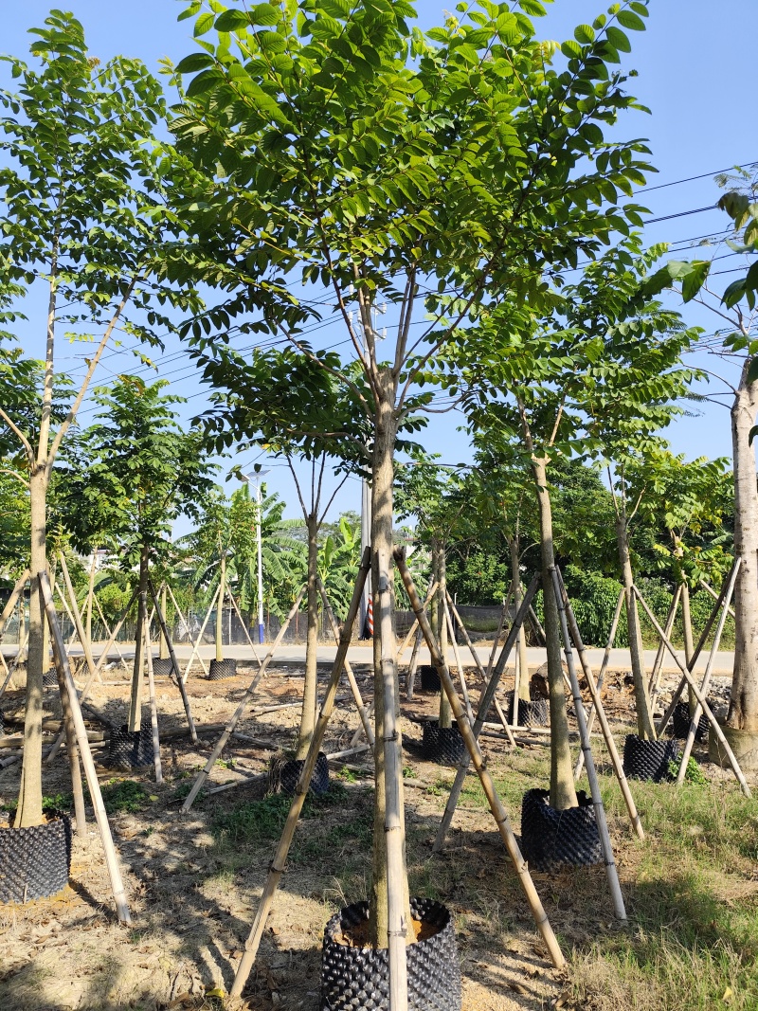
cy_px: 506
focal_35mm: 23
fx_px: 672
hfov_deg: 58.9
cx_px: 379
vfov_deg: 73.9
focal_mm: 6.19
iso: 50
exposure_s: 1/544
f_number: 1.65
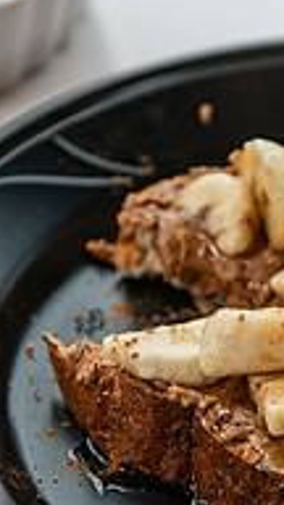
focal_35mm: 196
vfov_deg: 11.0
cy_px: 349
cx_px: 316
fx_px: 2624
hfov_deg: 6.2
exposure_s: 1/200
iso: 250
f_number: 4
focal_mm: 62
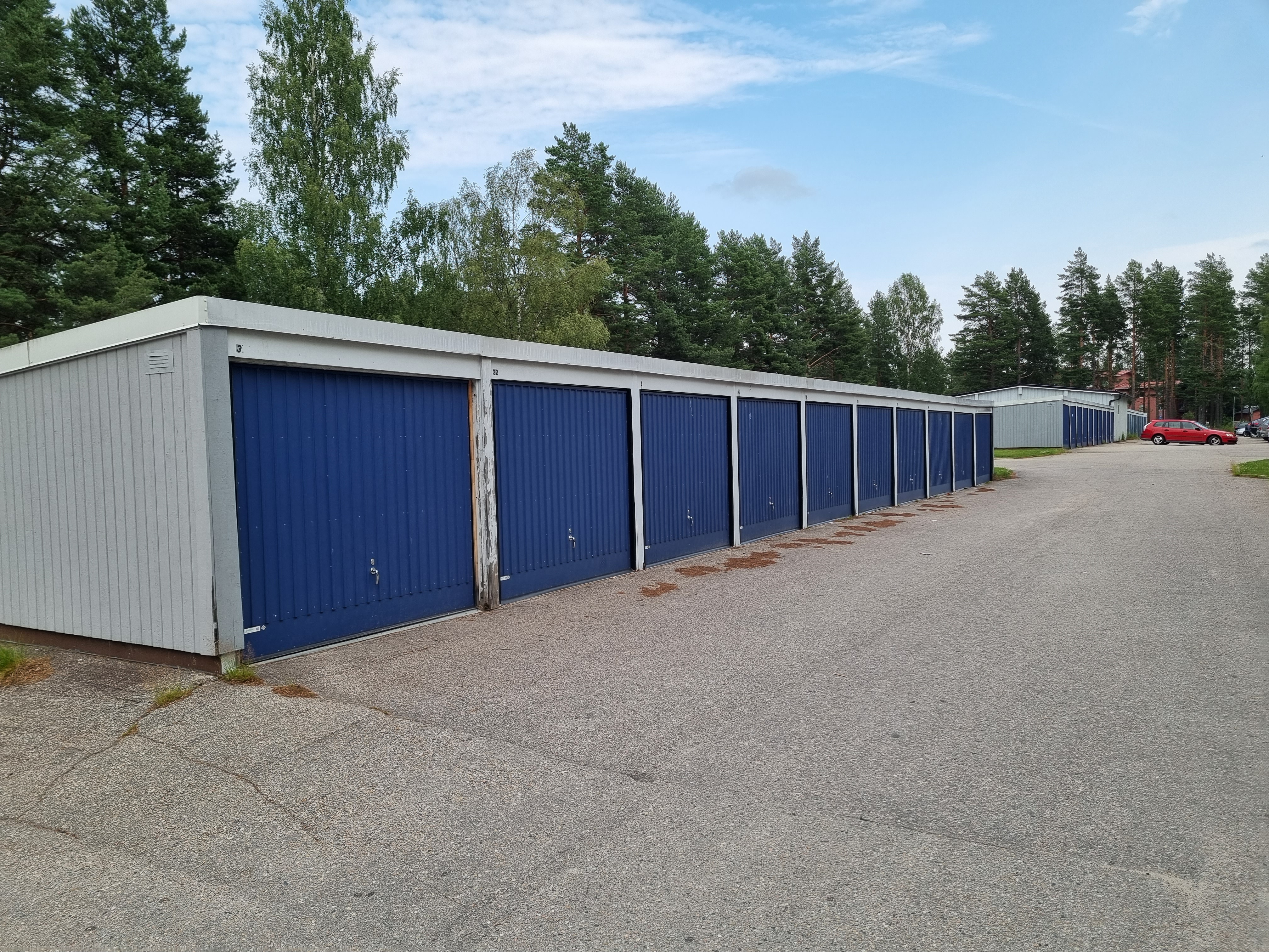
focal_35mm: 26
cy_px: 476
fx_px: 953
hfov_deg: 67.3
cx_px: 634
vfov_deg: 53.1
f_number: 1.8
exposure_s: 1/1288
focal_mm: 5.4
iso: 50
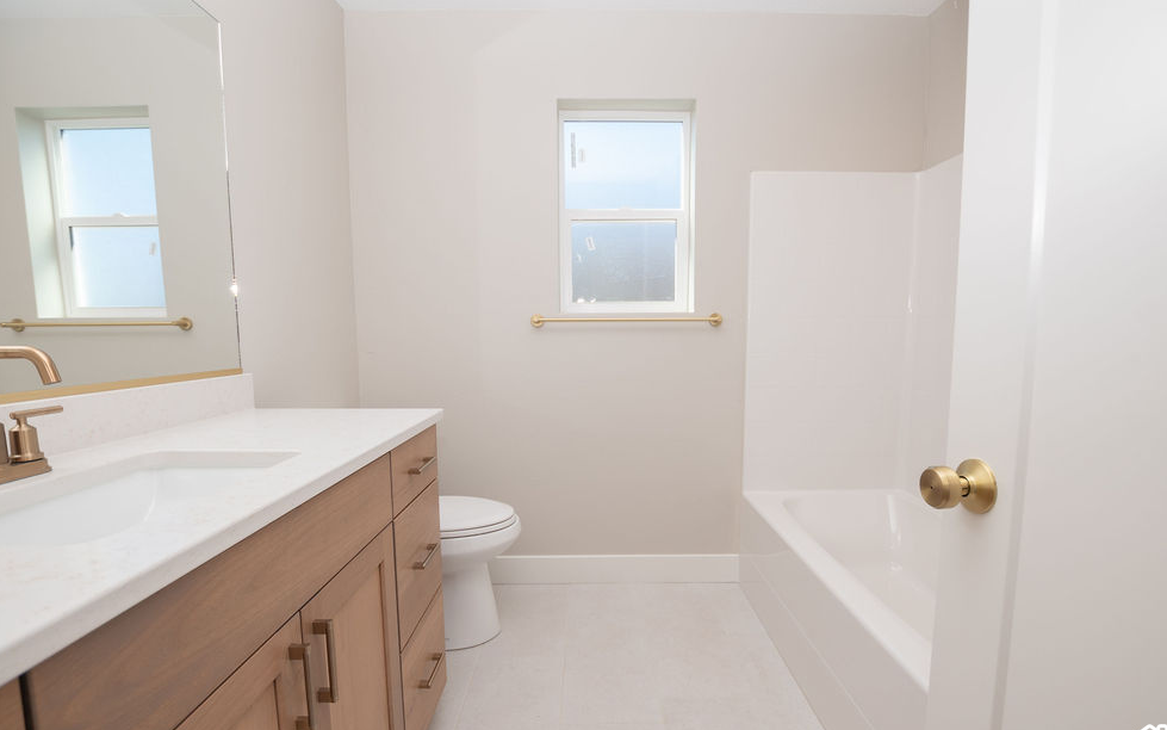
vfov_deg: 71.2
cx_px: 588
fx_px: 509
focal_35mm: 16
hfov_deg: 97.8
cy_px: 387
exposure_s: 1/200
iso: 100
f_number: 4
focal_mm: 10
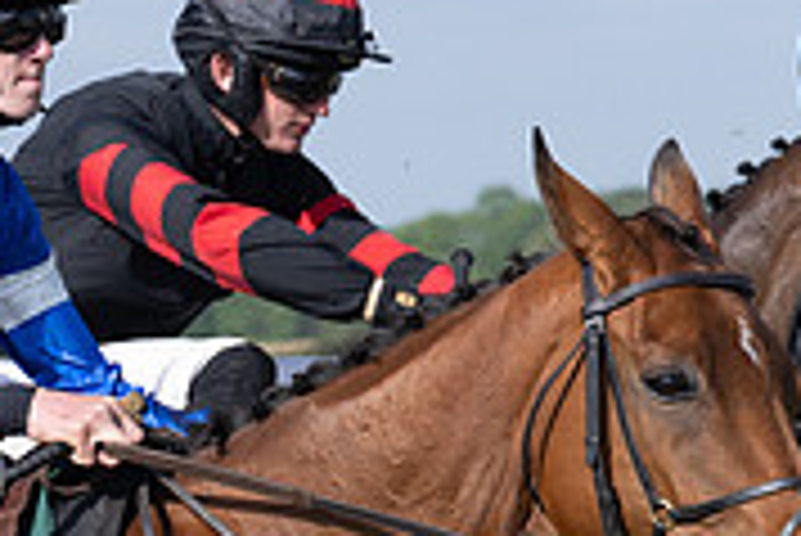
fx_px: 7615
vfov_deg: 4.0
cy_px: 766
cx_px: 266
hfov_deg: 6.0
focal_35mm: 342
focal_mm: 70
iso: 200
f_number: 4.5
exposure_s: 1/1600
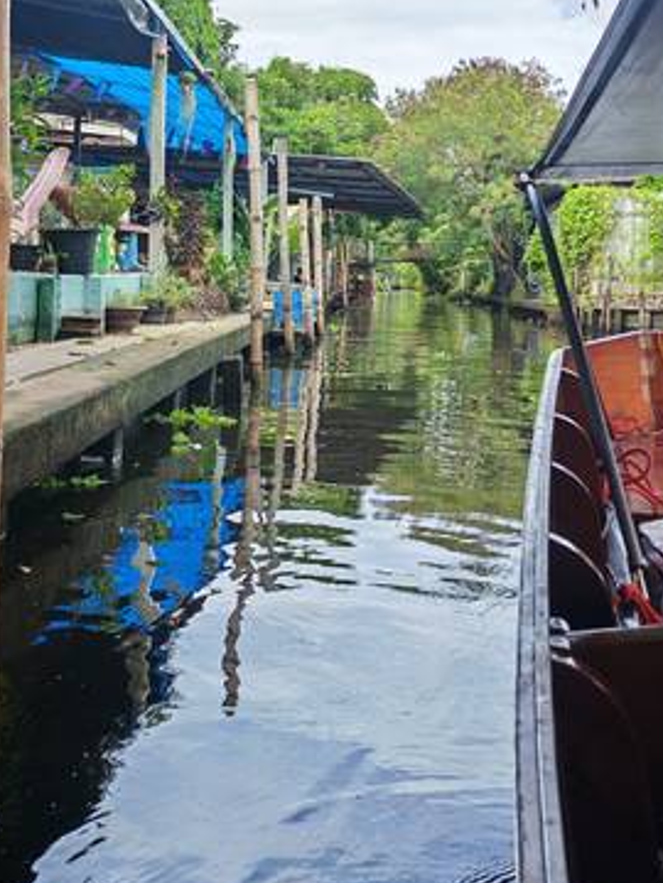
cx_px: 219
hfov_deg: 30.0
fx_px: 1226
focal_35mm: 48
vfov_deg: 38.9
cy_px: 253
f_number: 1.9
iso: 50
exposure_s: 1/250
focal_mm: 6.12
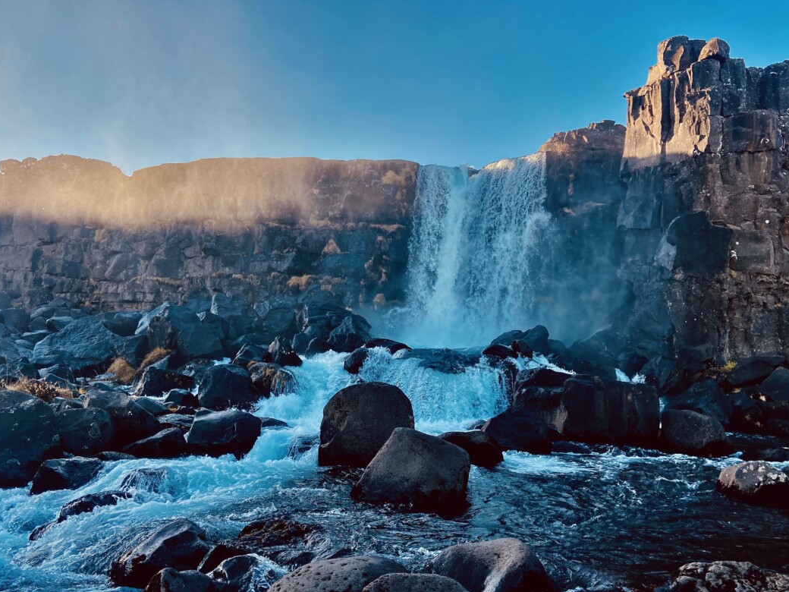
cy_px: 341
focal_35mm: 30
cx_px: 402
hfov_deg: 60.0
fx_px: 684
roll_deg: -1.4
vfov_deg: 46.6
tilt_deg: +5.2
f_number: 1.8
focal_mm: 4.25
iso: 32
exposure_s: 1/502
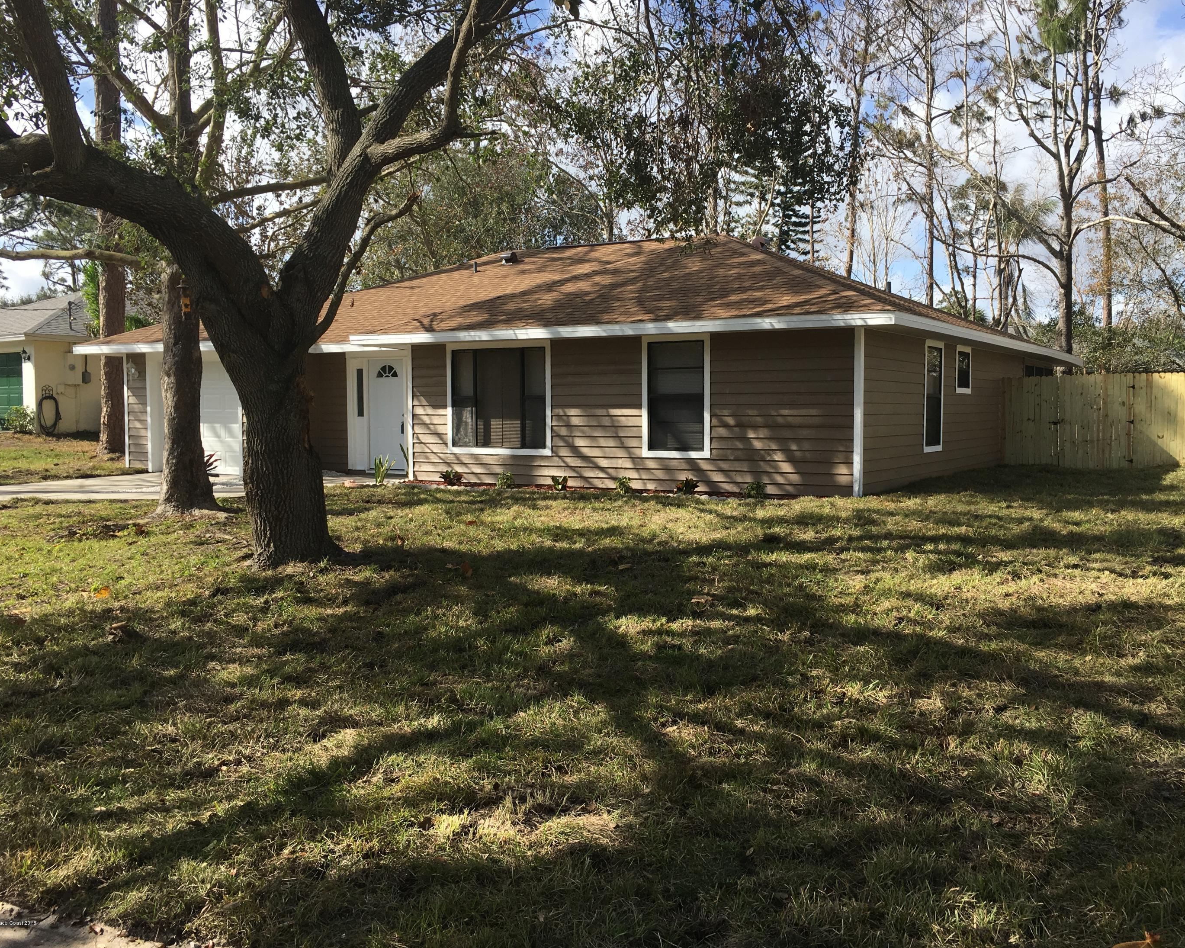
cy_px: 466
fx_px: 1087
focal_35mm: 31
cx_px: 639
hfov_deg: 57.1
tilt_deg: -1.9
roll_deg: -0.9
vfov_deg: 47.1
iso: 25
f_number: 2.2
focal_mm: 4.15
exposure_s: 1/962
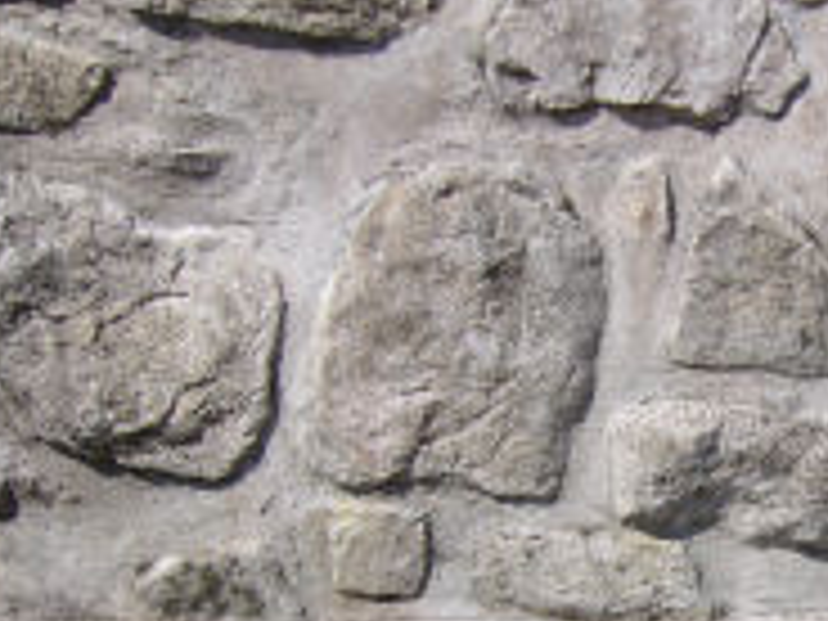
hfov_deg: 24.4
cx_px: 837
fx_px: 1818
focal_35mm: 76
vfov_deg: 18.9
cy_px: 598
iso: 80
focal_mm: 5.8
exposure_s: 1/320
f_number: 5.6
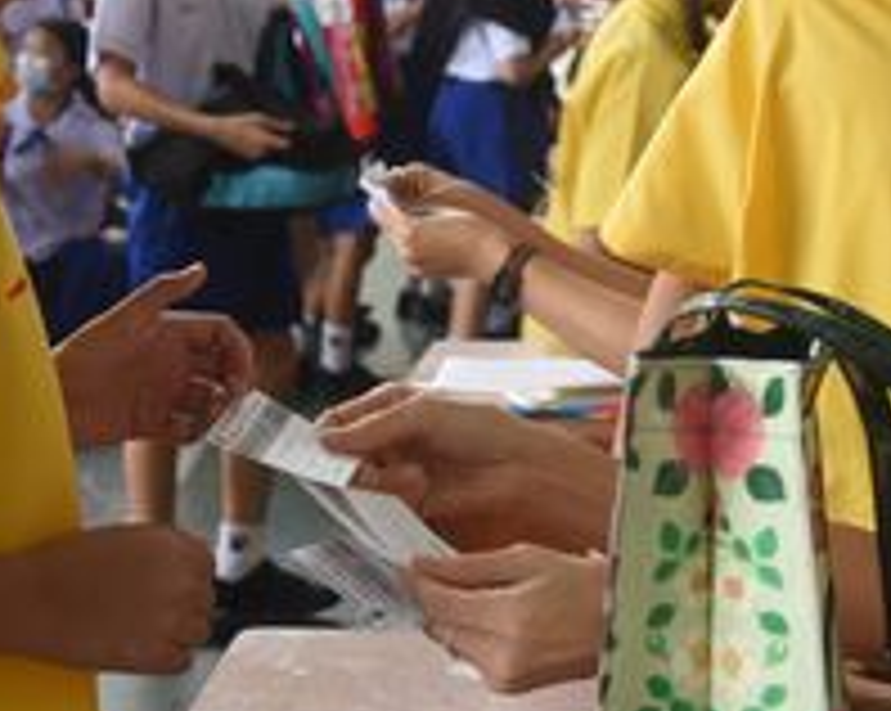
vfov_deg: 13.5
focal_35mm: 114
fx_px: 3003
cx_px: 621
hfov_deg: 16.8
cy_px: 171
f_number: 5.6
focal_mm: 40
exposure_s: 1/125
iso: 800
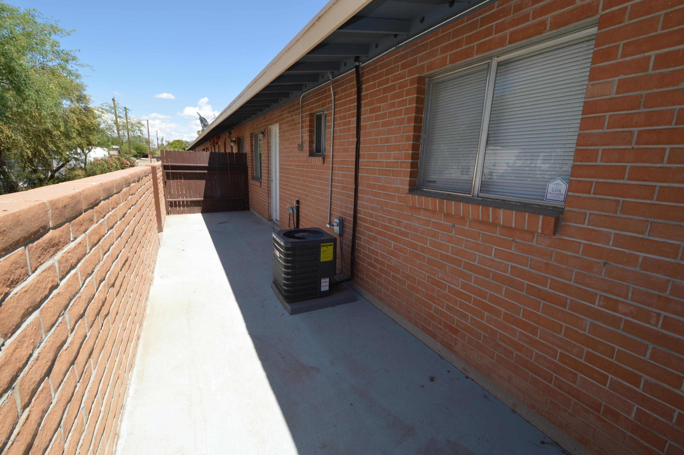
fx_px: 285
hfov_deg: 100.4
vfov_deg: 77.2
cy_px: 228
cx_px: 342
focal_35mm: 15
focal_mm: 10
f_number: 7.1
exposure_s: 1/200
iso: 100
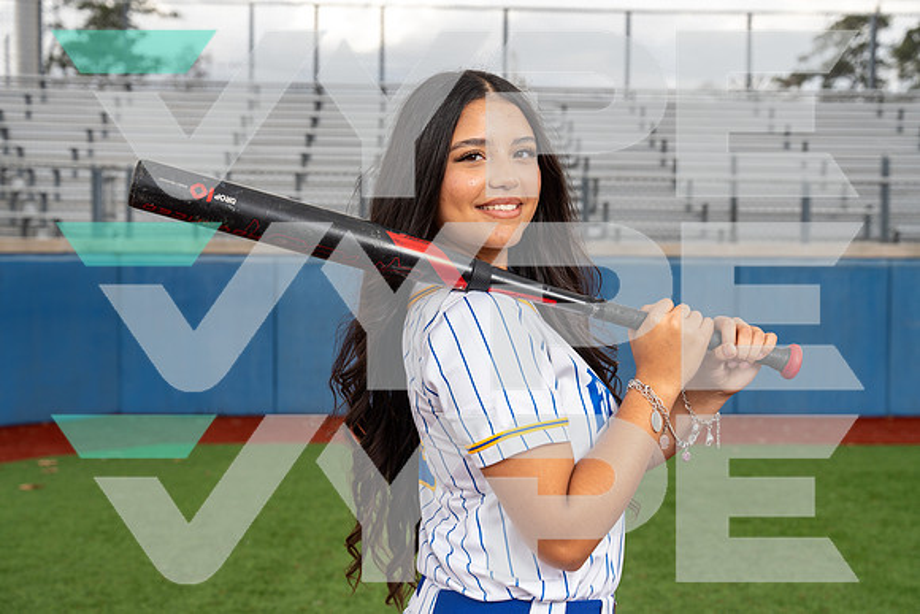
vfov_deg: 25.1
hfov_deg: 36.9
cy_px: 307
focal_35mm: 54
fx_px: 1380
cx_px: 460
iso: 160
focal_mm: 54
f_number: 5.6
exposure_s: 1/250
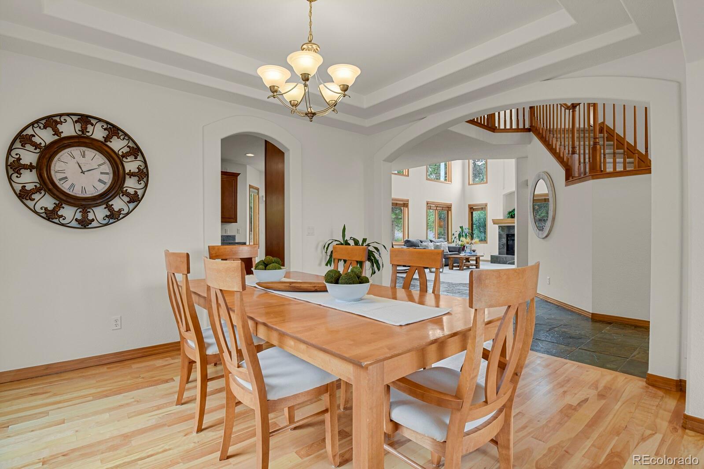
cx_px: 352
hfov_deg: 93.3
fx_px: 332
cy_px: 234
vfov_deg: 70.4
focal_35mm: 17
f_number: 8
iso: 5000
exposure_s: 1/20
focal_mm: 17
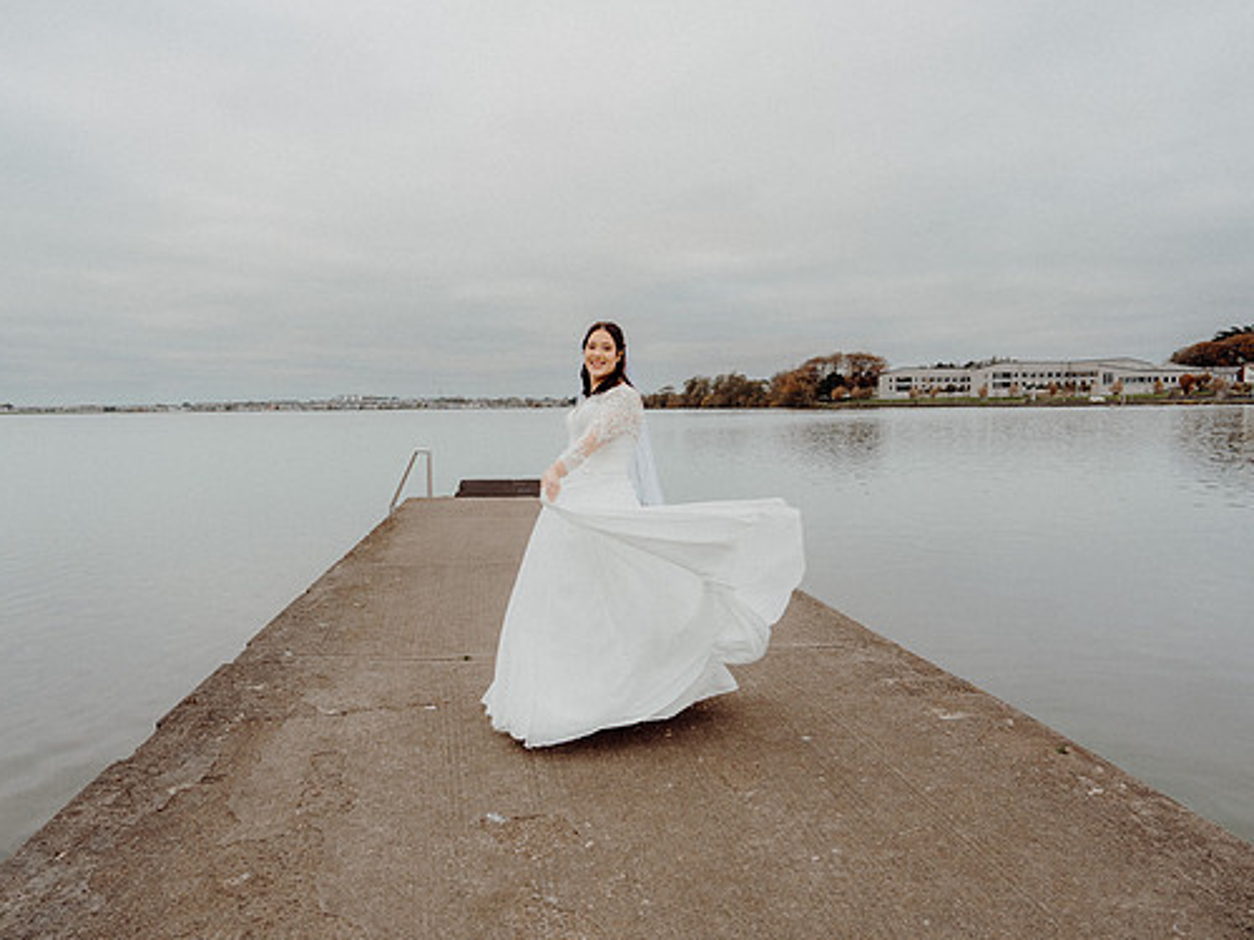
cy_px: 479
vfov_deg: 51.3
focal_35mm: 27
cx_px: 596
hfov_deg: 65.3
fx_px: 978
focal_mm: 24
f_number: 3.5
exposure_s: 1/200
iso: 250
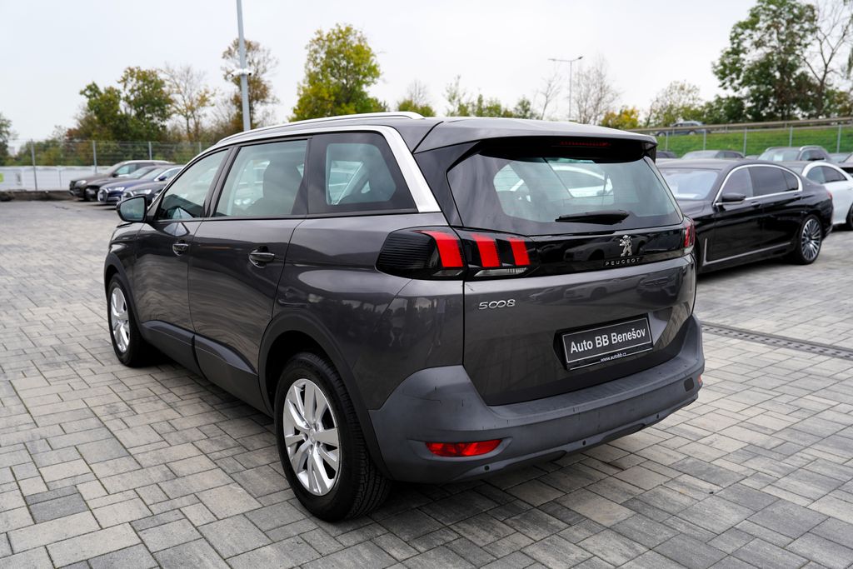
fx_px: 711
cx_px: 426
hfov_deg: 61.9
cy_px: 284
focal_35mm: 30
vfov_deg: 43.6
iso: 100
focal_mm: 30
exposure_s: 1/60
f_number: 4
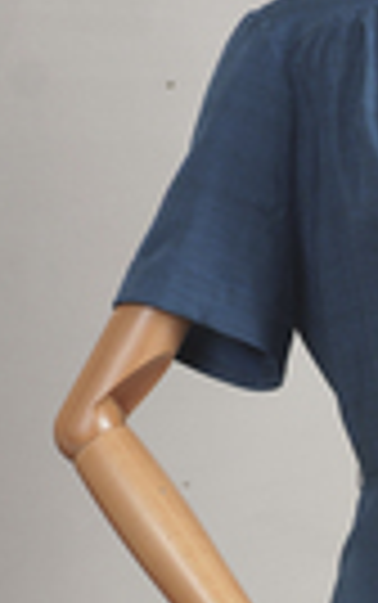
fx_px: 2336
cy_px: 614
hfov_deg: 9.1
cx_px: 520
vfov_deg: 14.5
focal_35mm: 142
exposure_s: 1/15
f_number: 7.1
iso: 200
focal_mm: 32
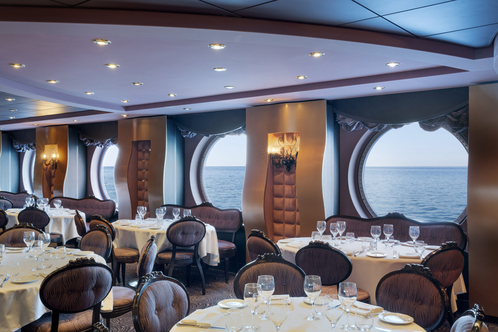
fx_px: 498
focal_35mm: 36
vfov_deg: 36.9
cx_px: 242
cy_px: 169
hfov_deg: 53.1
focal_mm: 33
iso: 200
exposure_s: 1.6
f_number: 11
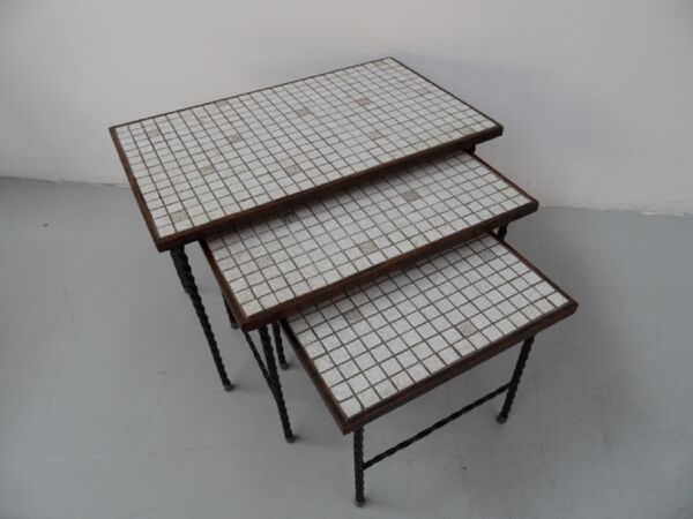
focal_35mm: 24
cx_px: 346
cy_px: 260
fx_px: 480
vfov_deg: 56.8
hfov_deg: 71.6
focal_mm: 3.9
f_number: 3.2
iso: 100
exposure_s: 1/45
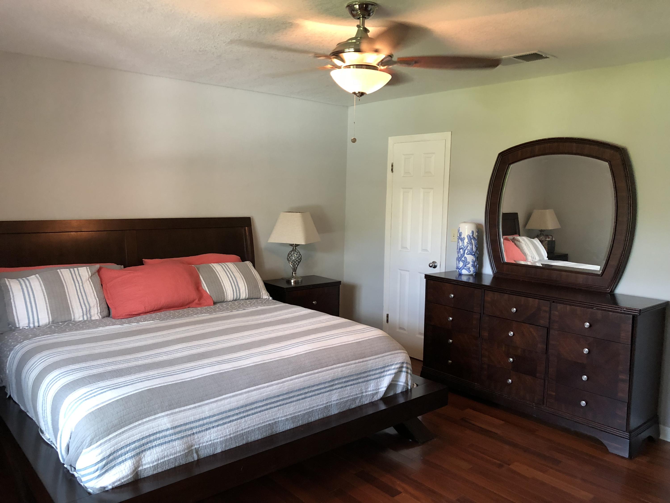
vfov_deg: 49.7
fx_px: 542
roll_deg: -0.6
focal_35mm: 28
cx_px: 335
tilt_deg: -5.8
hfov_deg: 63.4
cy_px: 252
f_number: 1.8
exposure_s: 1/15
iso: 64
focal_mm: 3.99
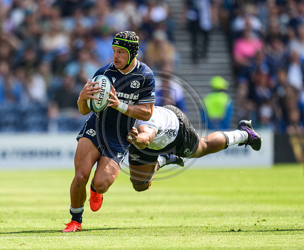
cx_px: 100
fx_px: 8442
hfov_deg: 2.1
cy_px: 128
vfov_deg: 1.7
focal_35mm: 929
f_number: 4
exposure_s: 1/2000
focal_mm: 560
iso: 500
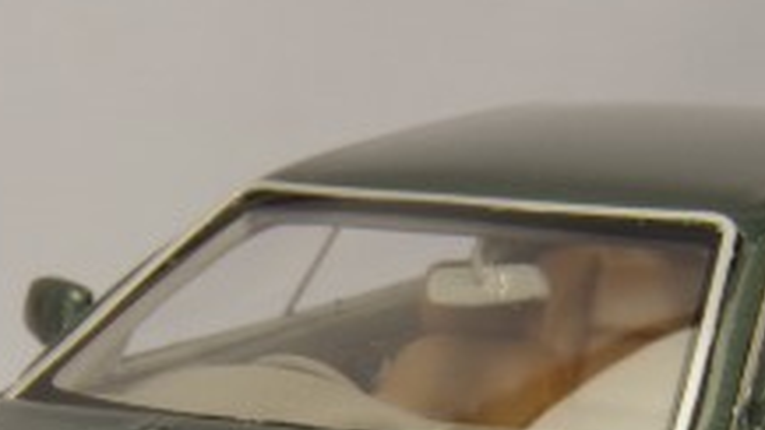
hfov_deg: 6.2
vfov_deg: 3.5
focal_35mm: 346
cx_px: 398
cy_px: 590
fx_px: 7018
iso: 400
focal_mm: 75
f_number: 32
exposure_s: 1/1.25
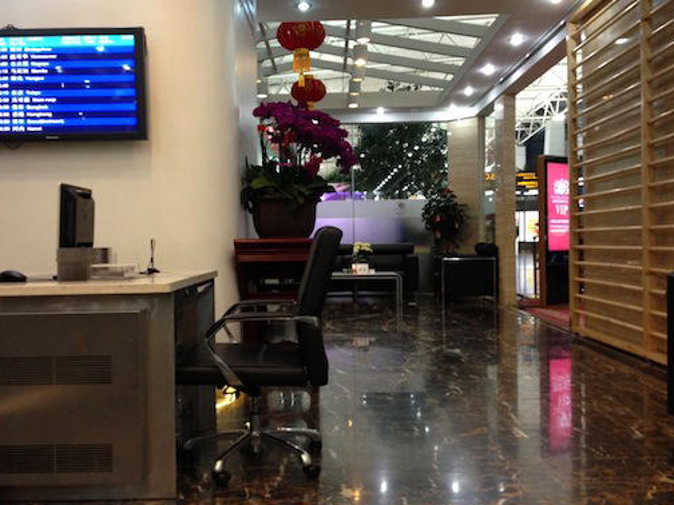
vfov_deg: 37.7
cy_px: 248
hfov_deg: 48.9
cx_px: 306
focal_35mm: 38
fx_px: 740
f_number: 2.4
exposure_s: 1/20
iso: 200
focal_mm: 4.12
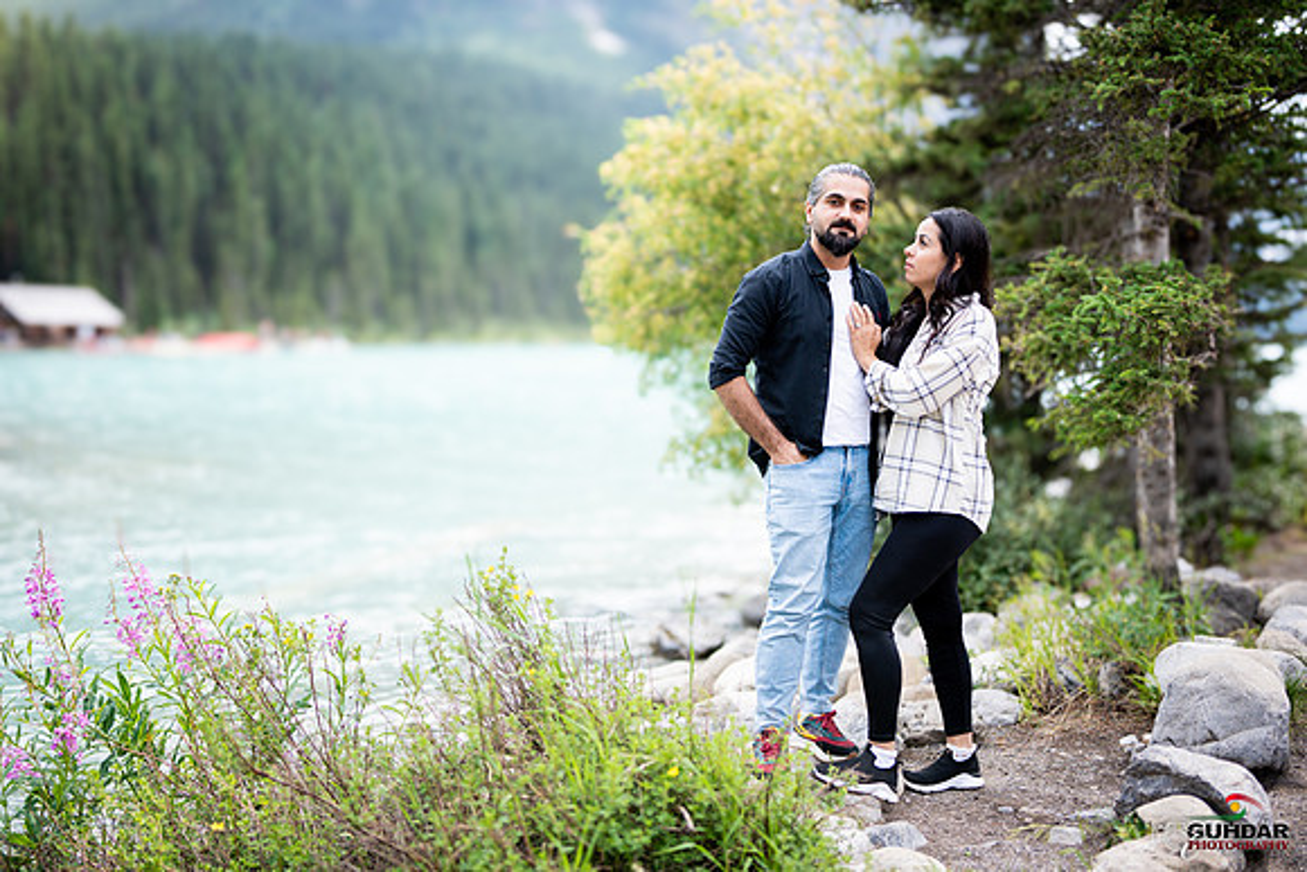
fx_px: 1271
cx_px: 654
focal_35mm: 35
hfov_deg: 54.4
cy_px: 436
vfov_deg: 37.9
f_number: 1.2
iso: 200
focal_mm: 35
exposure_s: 1/4000
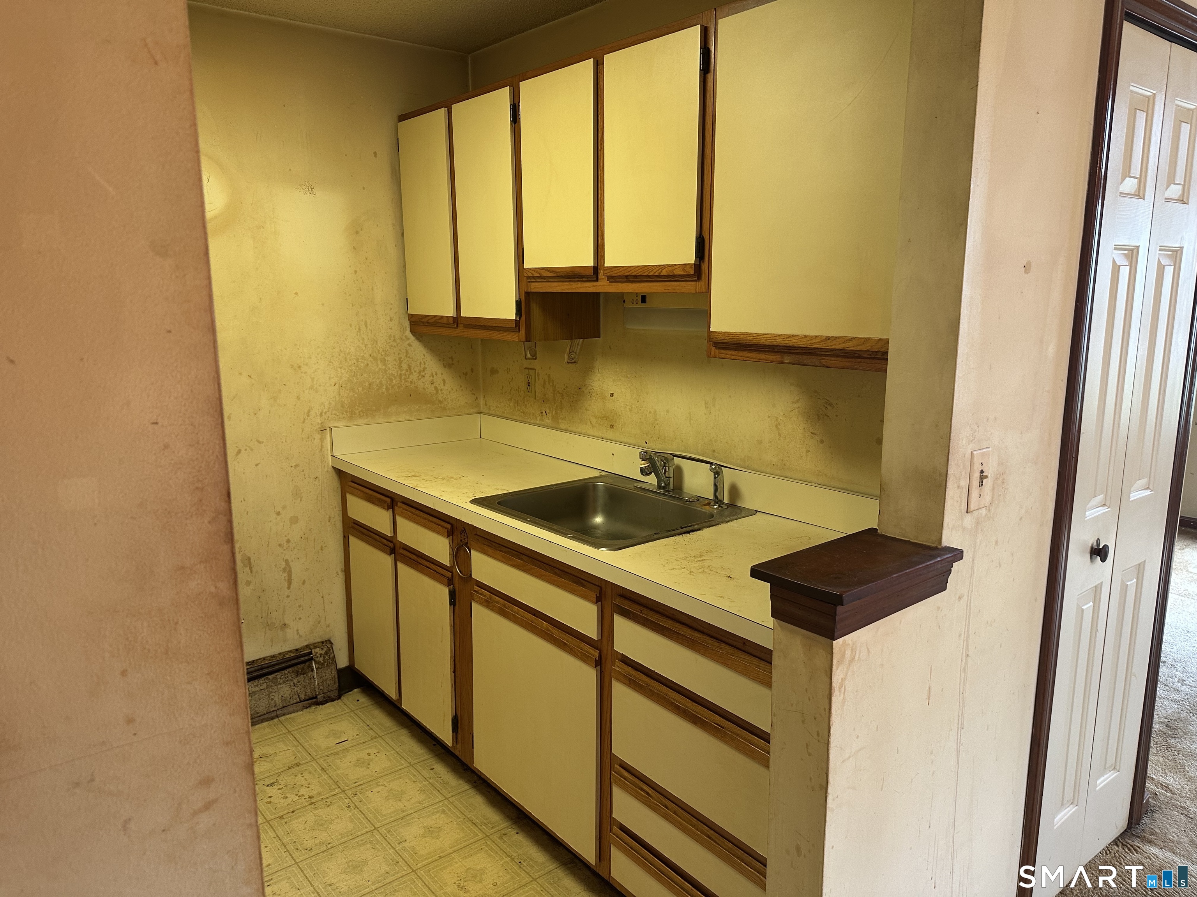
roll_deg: +0.5
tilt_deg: -11.1
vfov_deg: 56.8
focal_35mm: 24
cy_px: 448
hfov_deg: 71.6
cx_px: 598
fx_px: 830
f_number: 1.78
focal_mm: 6.86
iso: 160
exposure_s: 1/60
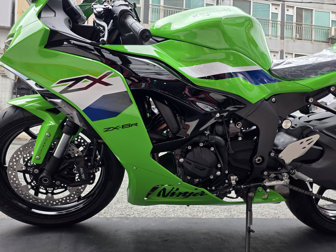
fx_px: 223
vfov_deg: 58.9
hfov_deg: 73.9
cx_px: 168
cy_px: 126
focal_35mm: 23
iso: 64
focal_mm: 6.25
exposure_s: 1/120
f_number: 1.7
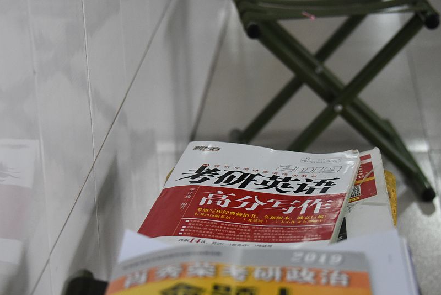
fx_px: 1250
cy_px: 159
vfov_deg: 13.4
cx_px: 268
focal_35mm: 102
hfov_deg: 20.0
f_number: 4.8
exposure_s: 1/80
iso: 5600
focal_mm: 68
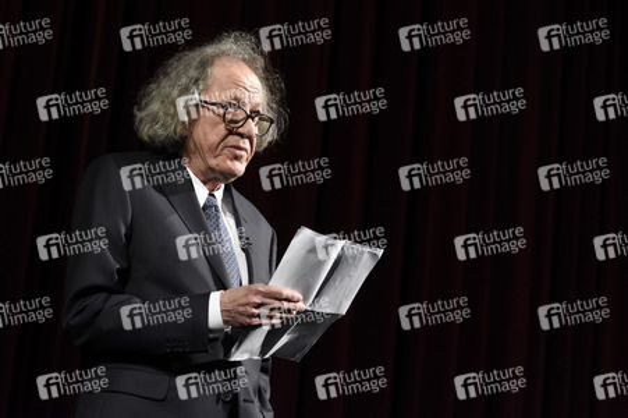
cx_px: 314
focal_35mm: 105
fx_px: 1830
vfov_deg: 13.0
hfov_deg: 19.5
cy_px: 209
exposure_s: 1/400
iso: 2000
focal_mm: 70
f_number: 3.5
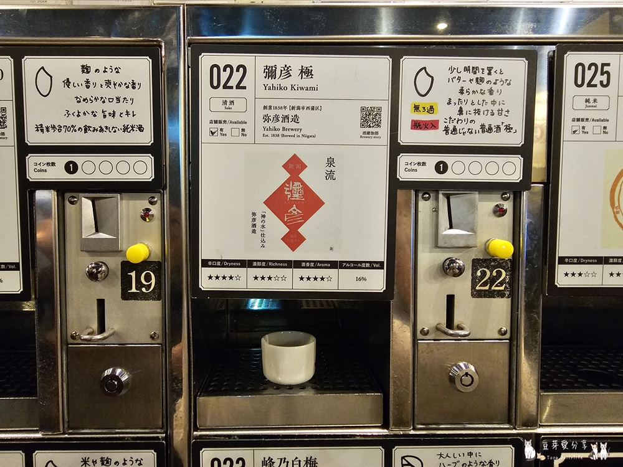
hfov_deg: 106.2
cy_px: 234
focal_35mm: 13
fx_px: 234
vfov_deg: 89.9
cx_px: 312
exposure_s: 1/33
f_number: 2.2
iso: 640
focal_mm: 2.2
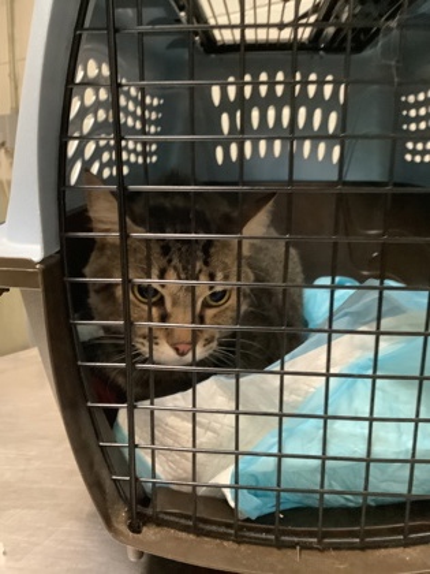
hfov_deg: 45.4
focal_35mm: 31
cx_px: 215
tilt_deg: -13.8
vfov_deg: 58.4
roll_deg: -0.5
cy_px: 287
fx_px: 513
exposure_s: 1/30
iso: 500
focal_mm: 3.3
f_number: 2.4
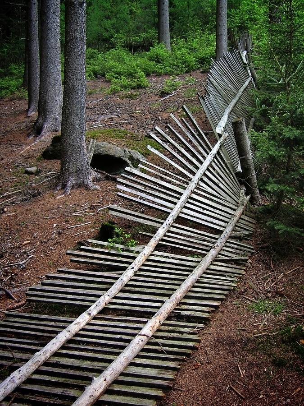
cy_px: 203
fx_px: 398
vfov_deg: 54.0
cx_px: 152
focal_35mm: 34
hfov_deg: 41.8
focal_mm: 5.7
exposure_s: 1/62.6
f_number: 2.9
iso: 50
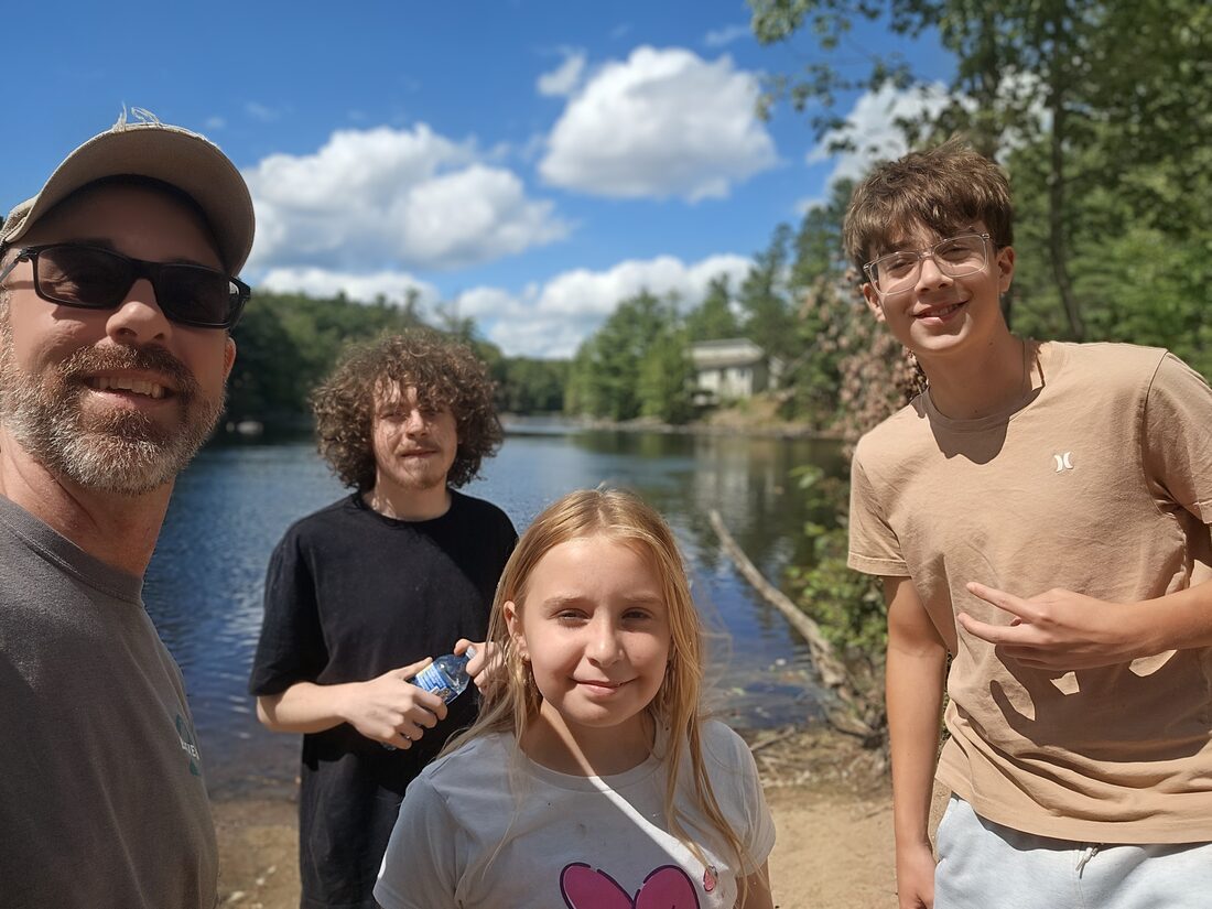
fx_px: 875
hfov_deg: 69.4
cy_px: 454
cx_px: 606
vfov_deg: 54.9
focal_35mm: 25
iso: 25
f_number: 2.2
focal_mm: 3.3
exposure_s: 1/1215
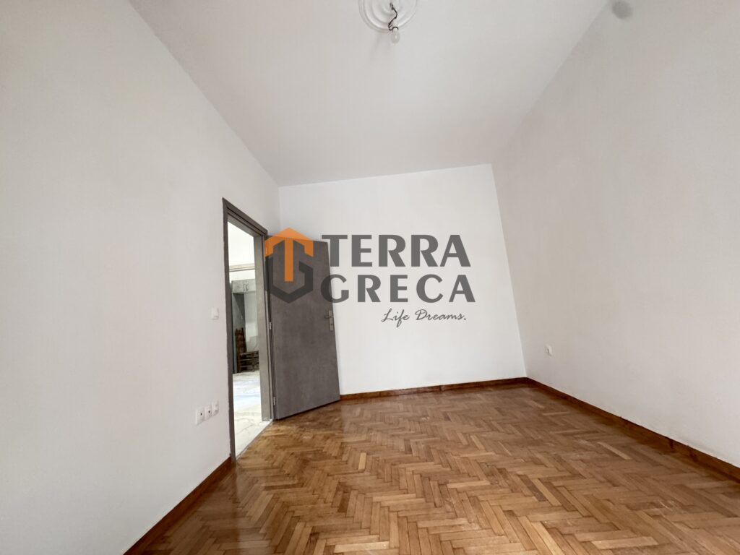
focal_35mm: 14
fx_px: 299
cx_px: 370
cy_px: 278
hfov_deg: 102.1
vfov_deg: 85.7
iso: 640
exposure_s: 1/50
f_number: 2.2
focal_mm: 2.22
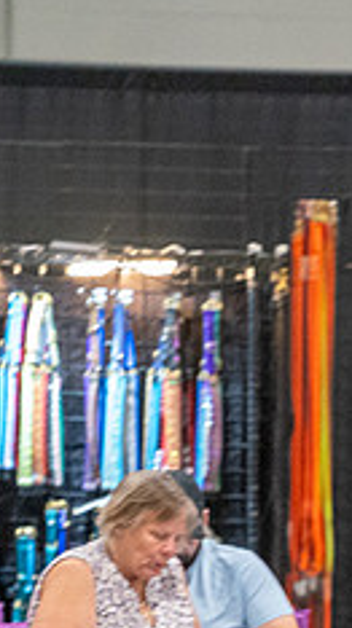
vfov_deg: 3.5
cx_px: 460
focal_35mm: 620
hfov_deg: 2.0
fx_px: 10325
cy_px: 574
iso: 6400
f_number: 2.8
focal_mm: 200
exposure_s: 1/250
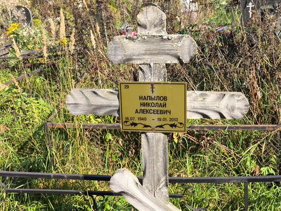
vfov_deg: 29.1
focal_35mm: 50
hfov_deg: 38.2
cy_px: 106
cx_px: 140
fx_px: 406
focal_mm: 4.71
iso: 50
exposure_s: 1/450
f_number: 1.7
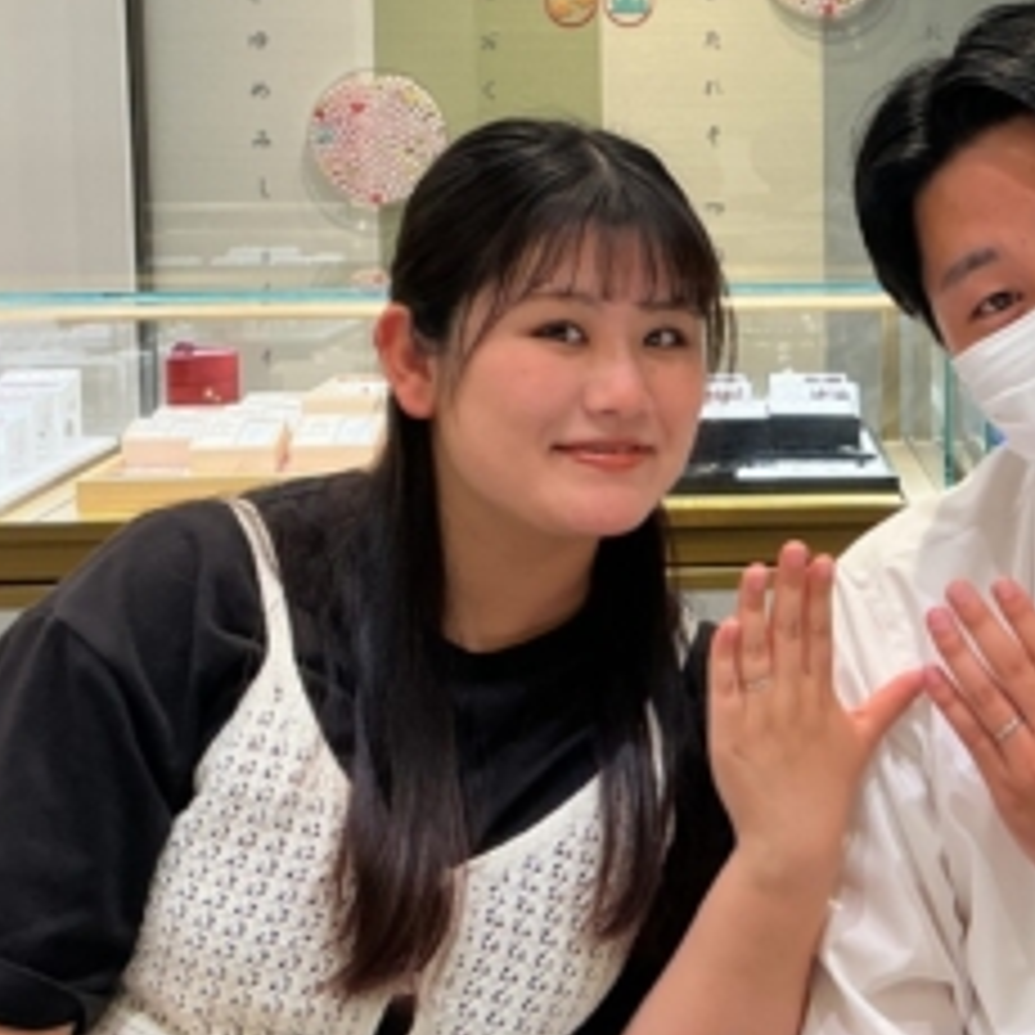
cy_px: 324
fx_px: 2266
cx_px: 828
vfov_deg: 25.6
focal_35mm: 67
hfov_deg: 25.3
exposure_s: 1/120
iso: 32
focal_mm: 3
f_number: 1.8
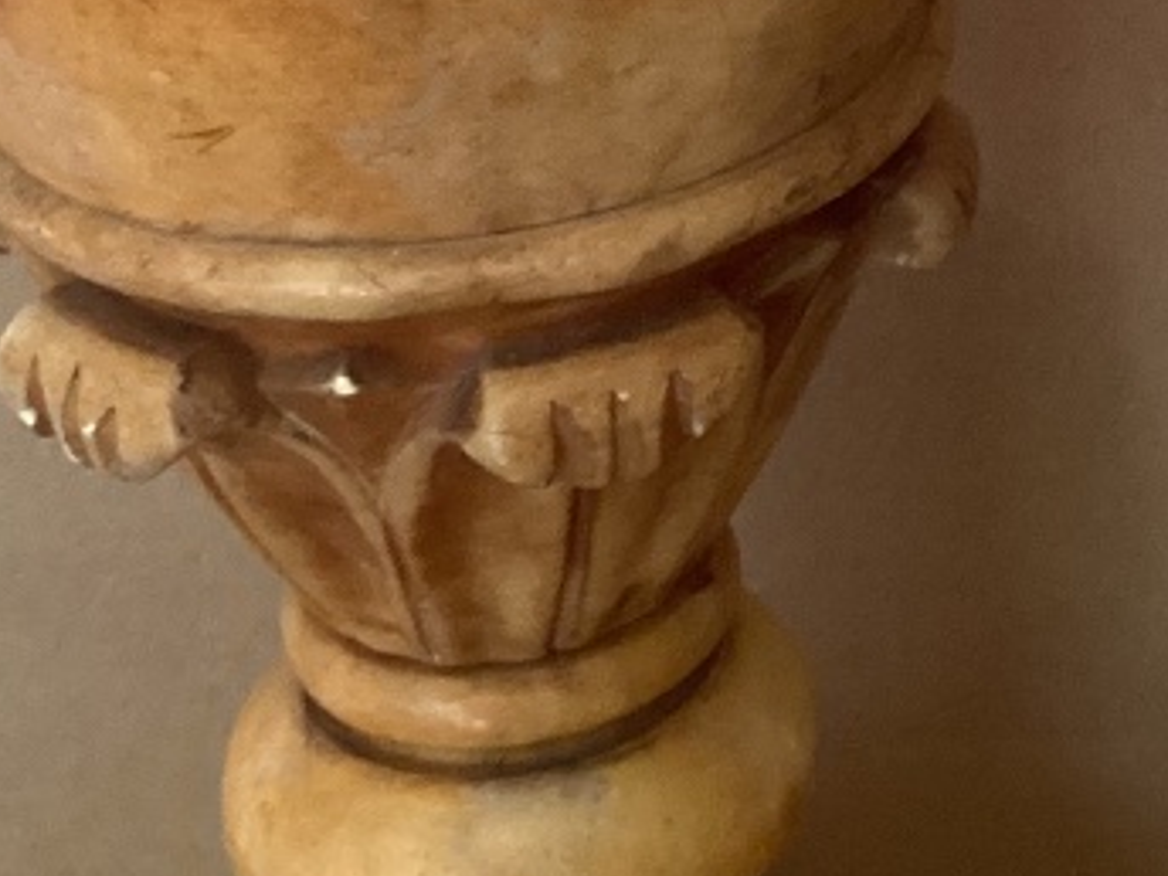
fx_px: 3644
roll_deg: -1.5
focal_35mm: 108
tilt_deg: -18.2
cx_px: 1277
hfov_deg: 17.6
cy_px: -421
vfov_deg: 13.0
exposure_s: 1/33
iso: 320
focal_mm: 3.3
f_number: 2.4
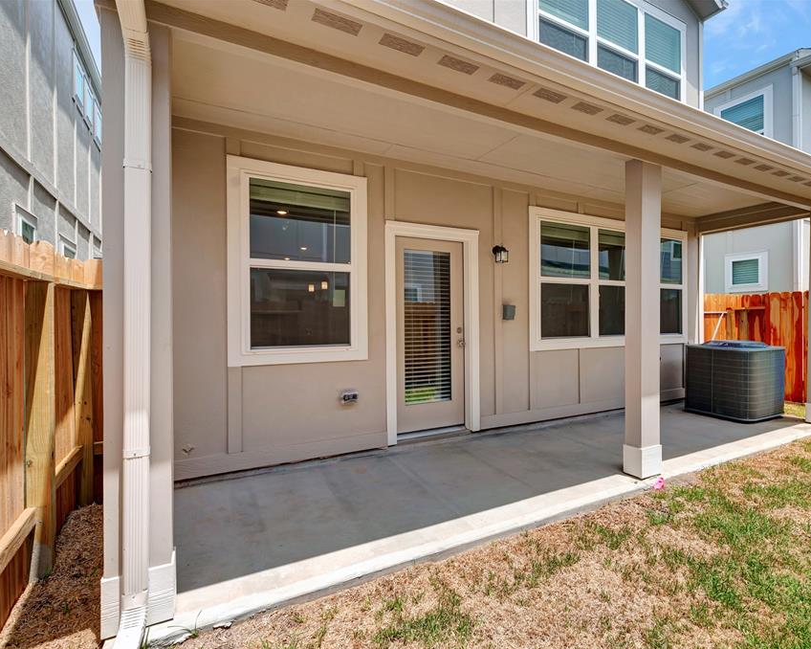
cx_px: 473
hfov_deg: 88.9
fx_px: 408
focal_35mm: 17
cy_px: 325
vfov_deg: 77.0
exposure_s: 1/320
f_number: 8
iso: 200
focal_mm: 10
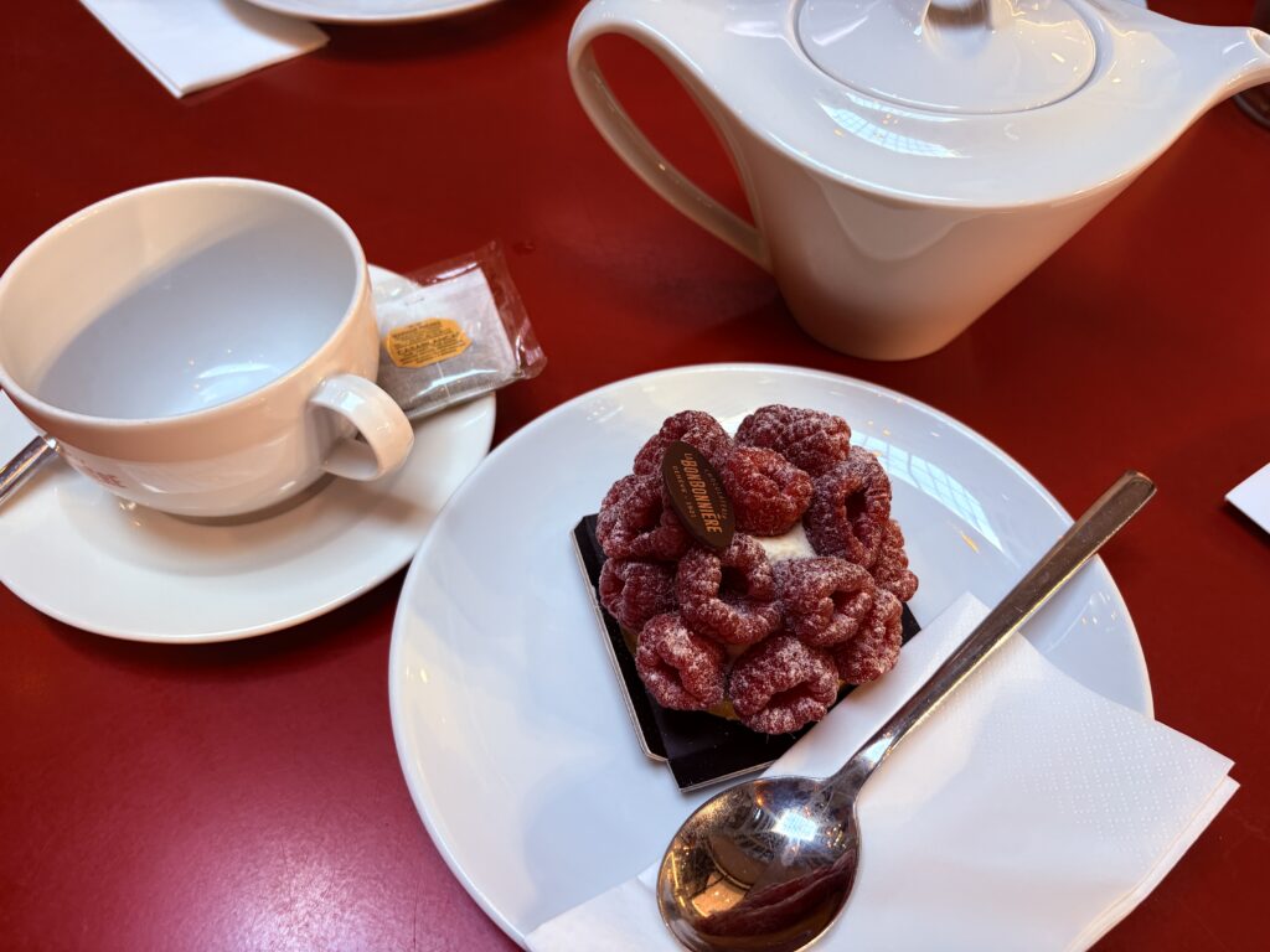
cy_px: 476
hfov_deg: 67.3
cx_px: 635
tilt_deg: -52.3
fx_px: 954
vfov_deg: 53.1
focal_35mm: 26
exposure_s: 1/50
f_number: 1.6
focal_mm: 5.96
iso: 125
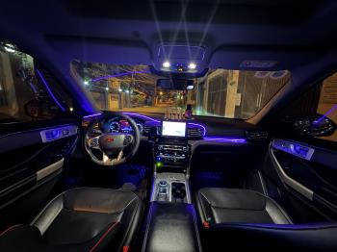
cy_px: 126
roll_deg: -0.4
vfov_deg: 85.6
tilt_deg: -11.0
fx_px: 136
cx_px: 168
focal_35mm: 14
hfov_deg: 102.1
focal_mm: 2.22
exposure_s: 1/6
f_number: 2.2
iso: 1250
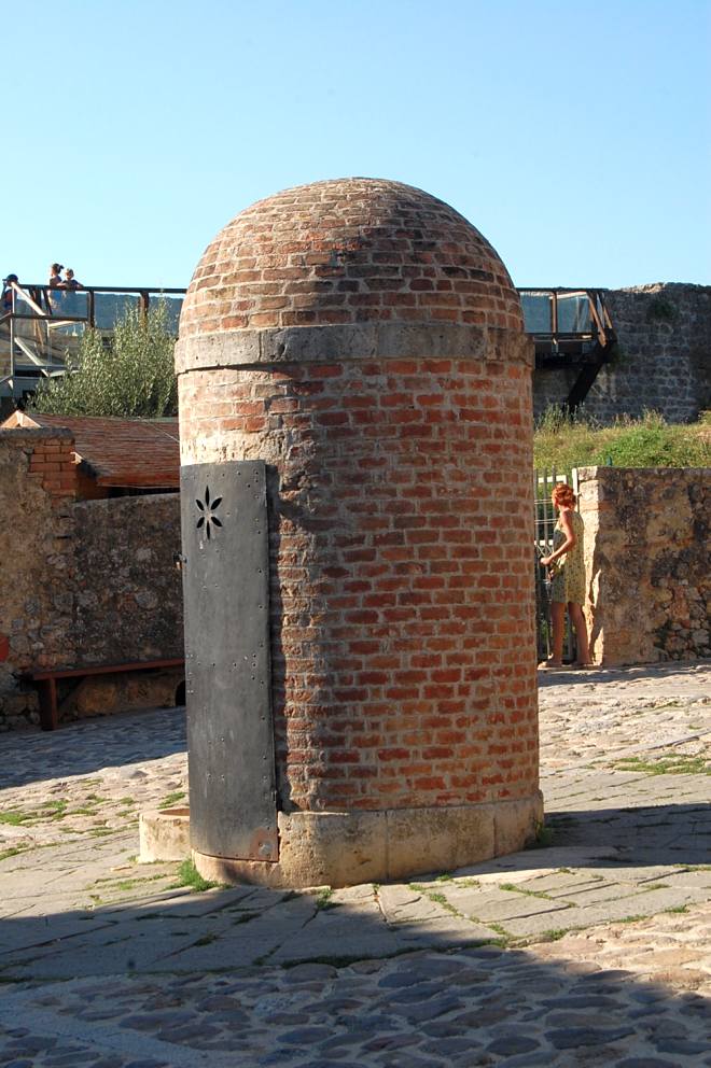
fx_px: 2447
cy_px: 534
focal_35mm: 82
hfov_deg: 16.5
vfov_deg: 24.6
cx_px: 356
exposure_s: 1/250
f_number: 10
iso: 360
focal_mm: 55
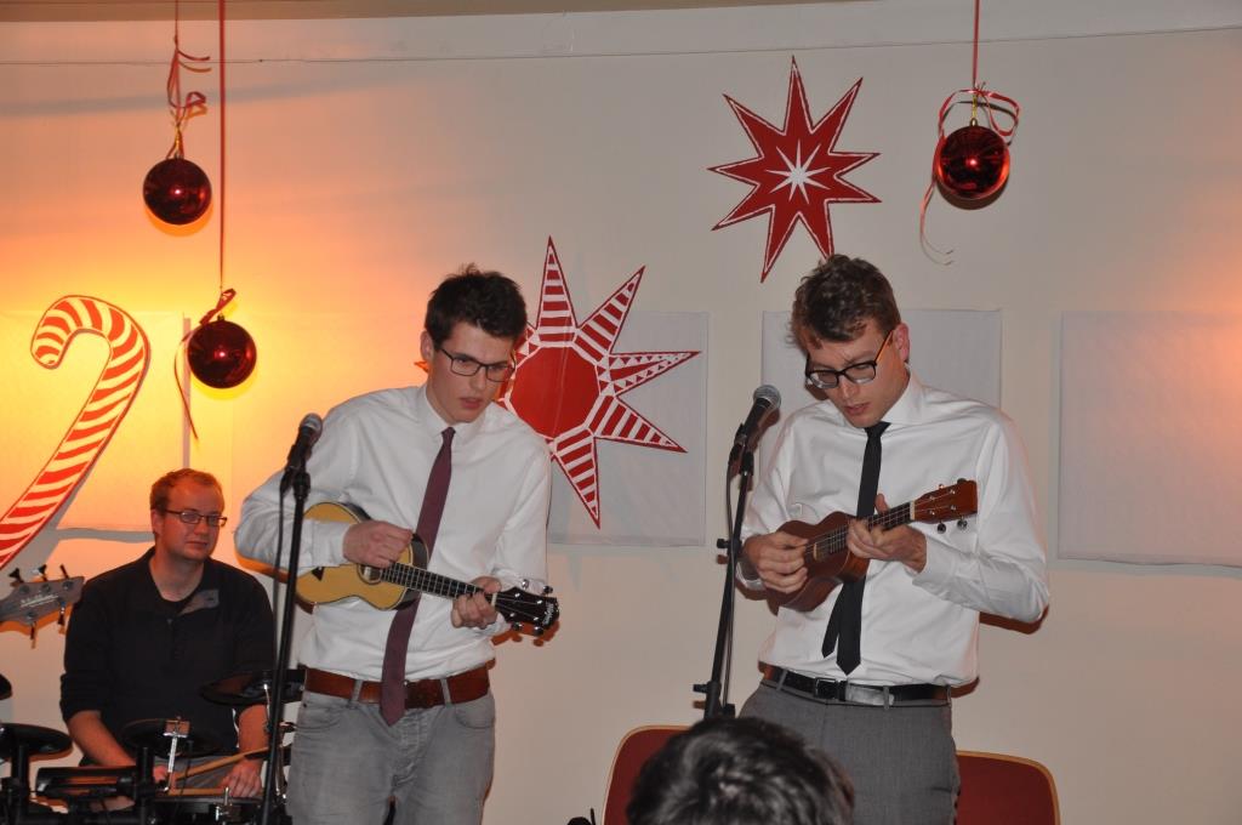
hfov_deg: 28.1
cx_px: 621
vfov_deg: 18.9
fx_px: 2481
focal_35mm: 72
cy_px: 412
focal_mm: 48
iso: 800
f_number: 4.8
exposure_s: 1/60
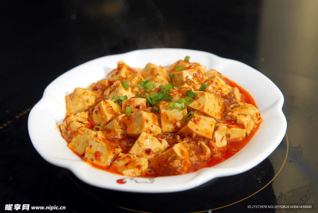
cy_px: 106
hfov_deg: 37.8
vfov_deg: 25.8
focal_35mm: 52
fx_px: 464
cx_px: 159
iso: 200
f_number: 4
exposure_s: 1/100
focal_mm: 35
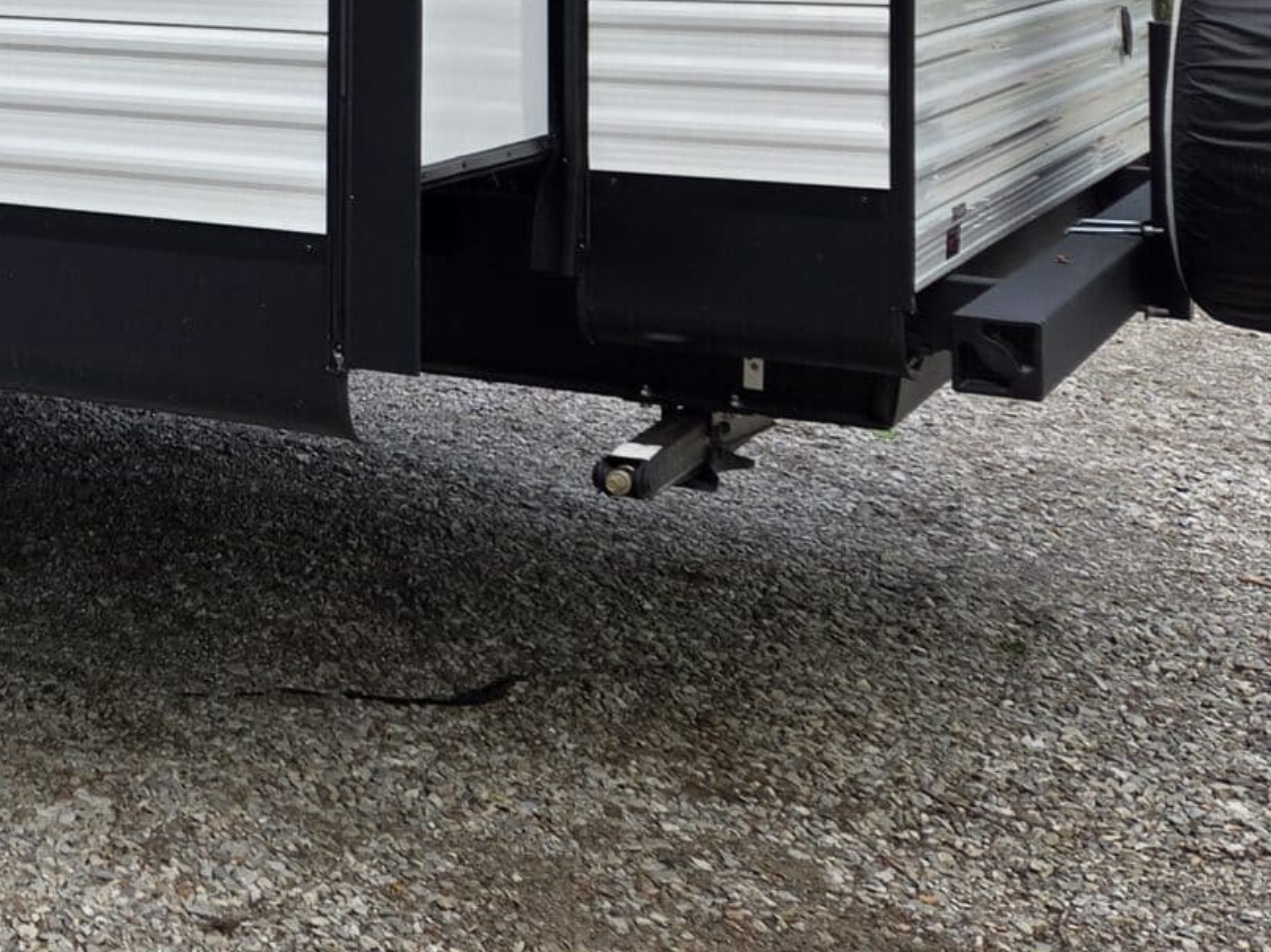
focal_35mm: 73
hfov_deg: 23.3
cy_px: -184
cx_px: -424
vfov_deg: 19.1
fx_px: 2680
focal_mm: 5.4
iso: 80
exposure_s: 1/180
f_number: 1.8
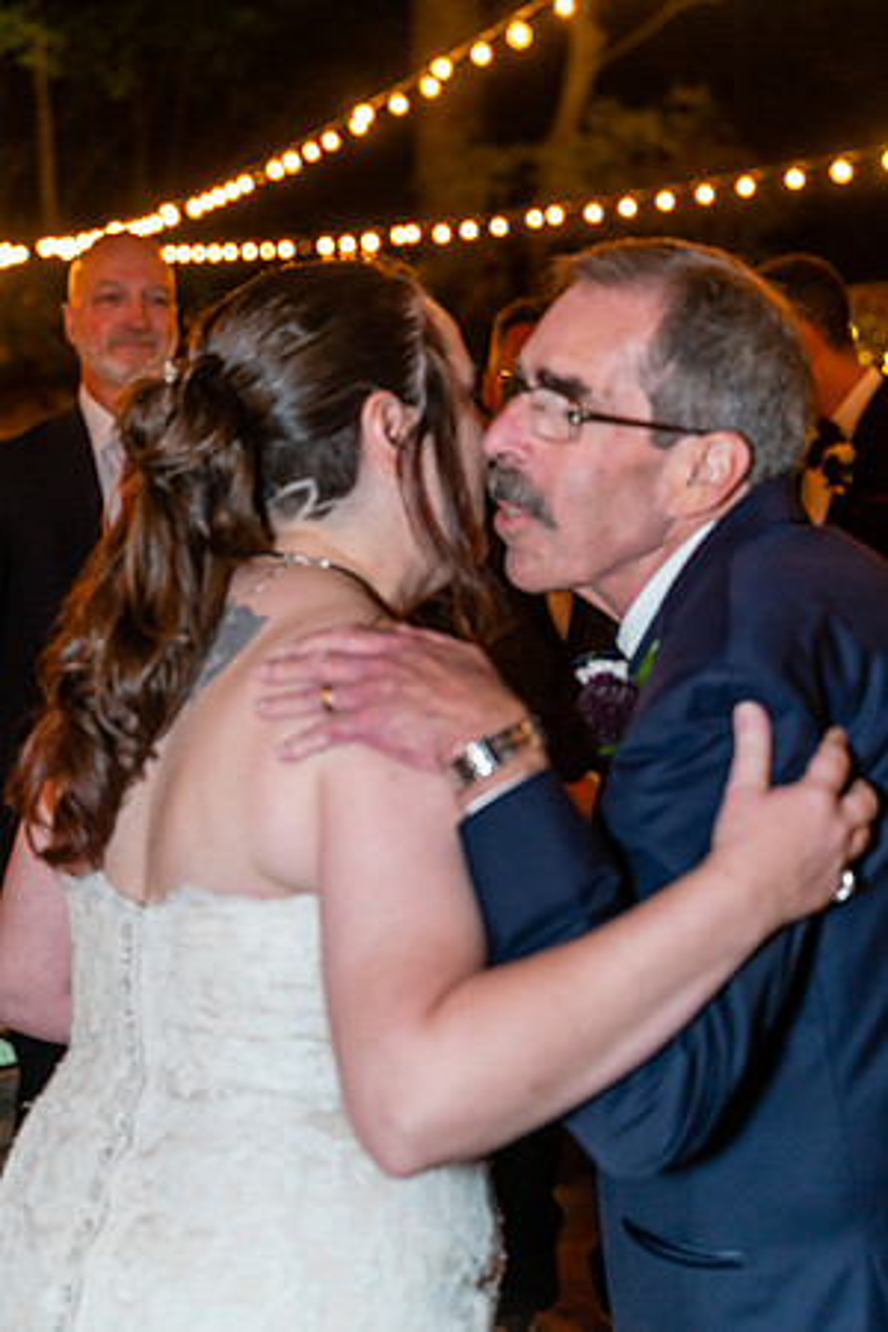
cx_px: 444
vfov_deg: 38.9
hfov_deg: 26.5
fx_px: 1887
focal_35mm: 51
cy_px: 666
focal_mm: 51
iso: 1000
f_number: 2.8
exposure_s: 1/60
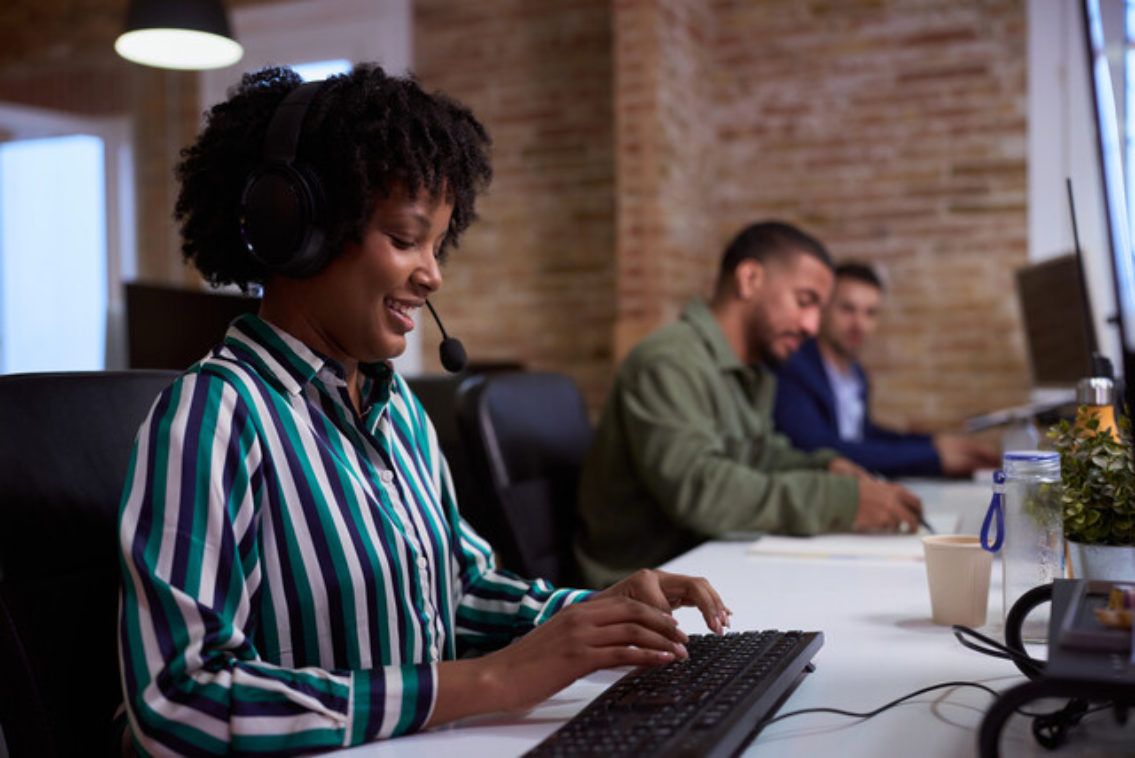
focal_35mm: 38
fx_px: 1198
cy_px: 379
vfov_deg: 35.1
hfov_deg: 50.7
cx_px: 568
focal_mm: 38
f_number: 2
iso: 1000
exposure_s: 1/200
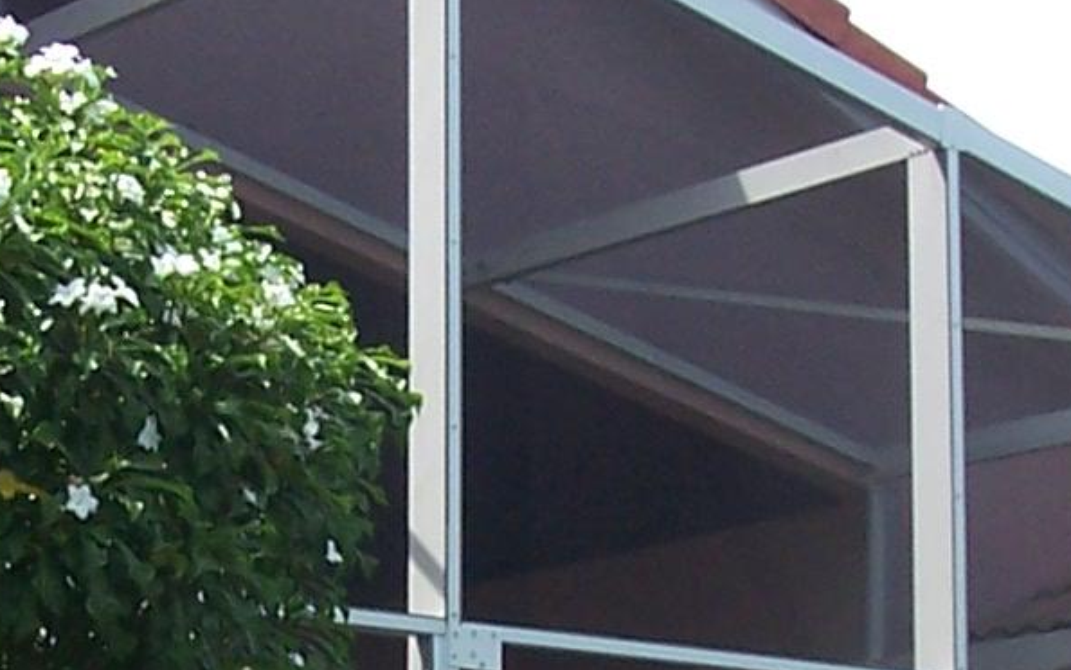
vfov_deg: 8.3
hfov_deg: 13.4
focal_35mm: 156
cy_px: 735
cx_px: 376
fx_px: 4554
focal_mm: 6.3
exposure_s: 1/500
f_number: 4
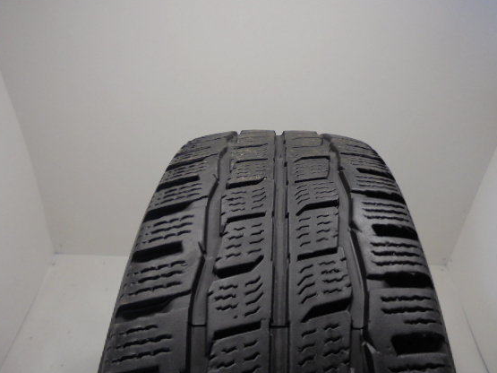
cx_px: 274
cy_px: 159
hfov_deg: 59.8
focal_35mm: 30
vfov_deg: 46.6
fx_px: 431
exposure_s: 1/30
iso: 100
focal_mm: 4.6
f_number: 3.5
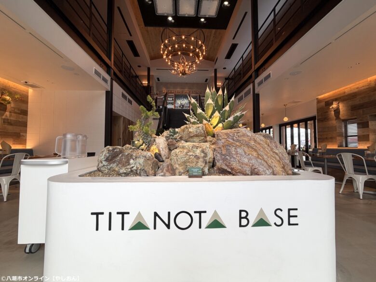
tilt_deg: +1.9
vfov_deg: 85.7
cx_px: 188
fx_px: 152
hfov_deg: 102.1
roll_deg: -0.2
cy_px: 141
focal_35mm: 14
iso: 64
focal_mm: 2.22
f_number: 2.2
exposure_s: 1/100
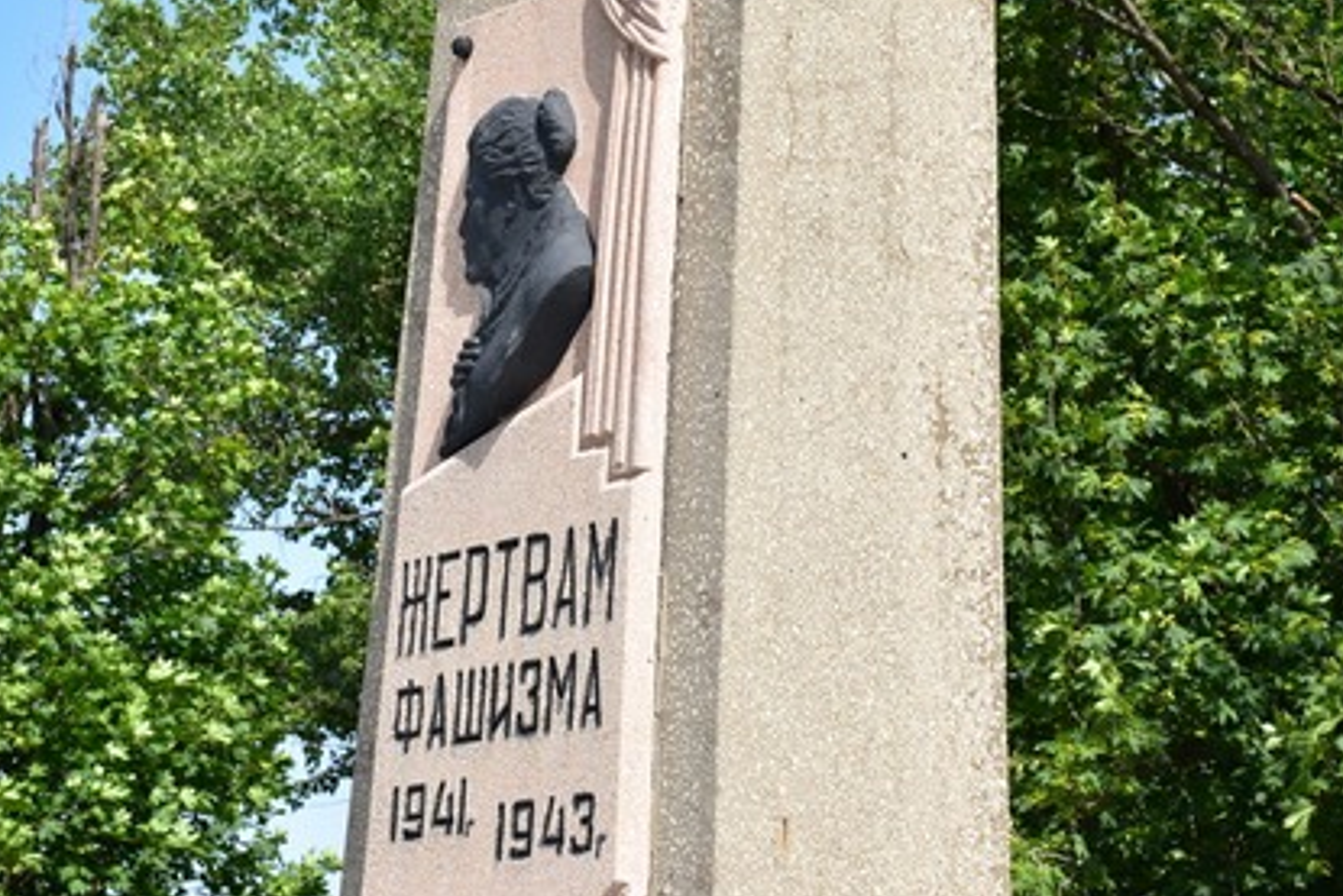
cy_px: 416
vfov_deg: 12.7
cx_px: 607
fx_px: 4030
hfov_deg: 18.9
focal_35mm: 108
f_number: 11
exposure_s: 1/500
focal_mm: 52
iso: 400
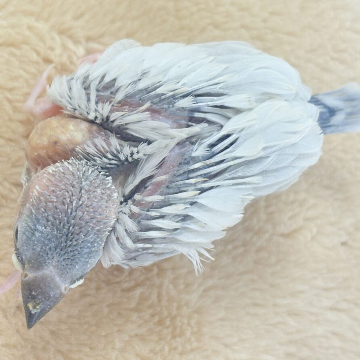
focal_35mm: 62
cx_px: 165
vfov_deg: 27.7
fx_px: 729
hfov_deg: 27.7
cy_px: 180
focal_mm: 5.96
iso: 50
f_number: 1.6
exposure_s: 1/90
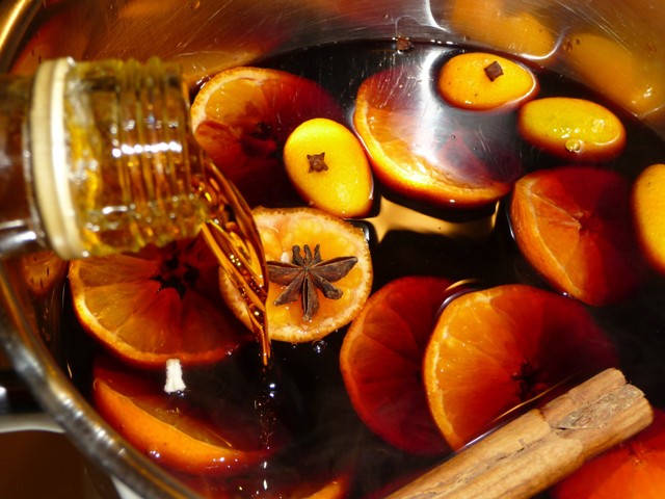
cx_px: 332
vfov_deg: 29.1
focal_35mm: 50
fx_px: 961
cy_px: 250
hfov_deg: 38.2
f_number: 4.2
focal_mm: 8.5
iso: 100
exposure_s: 1/30
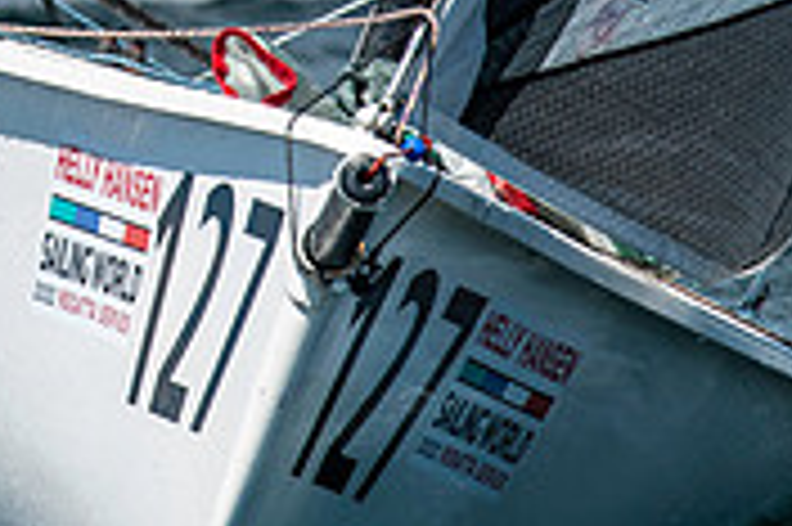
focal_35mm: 1483
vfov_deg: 0.9
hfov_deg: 1.4
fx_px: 32595
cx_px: -234
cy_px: -290
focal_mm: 300
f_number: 5.6
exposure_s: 1/2500
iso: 320
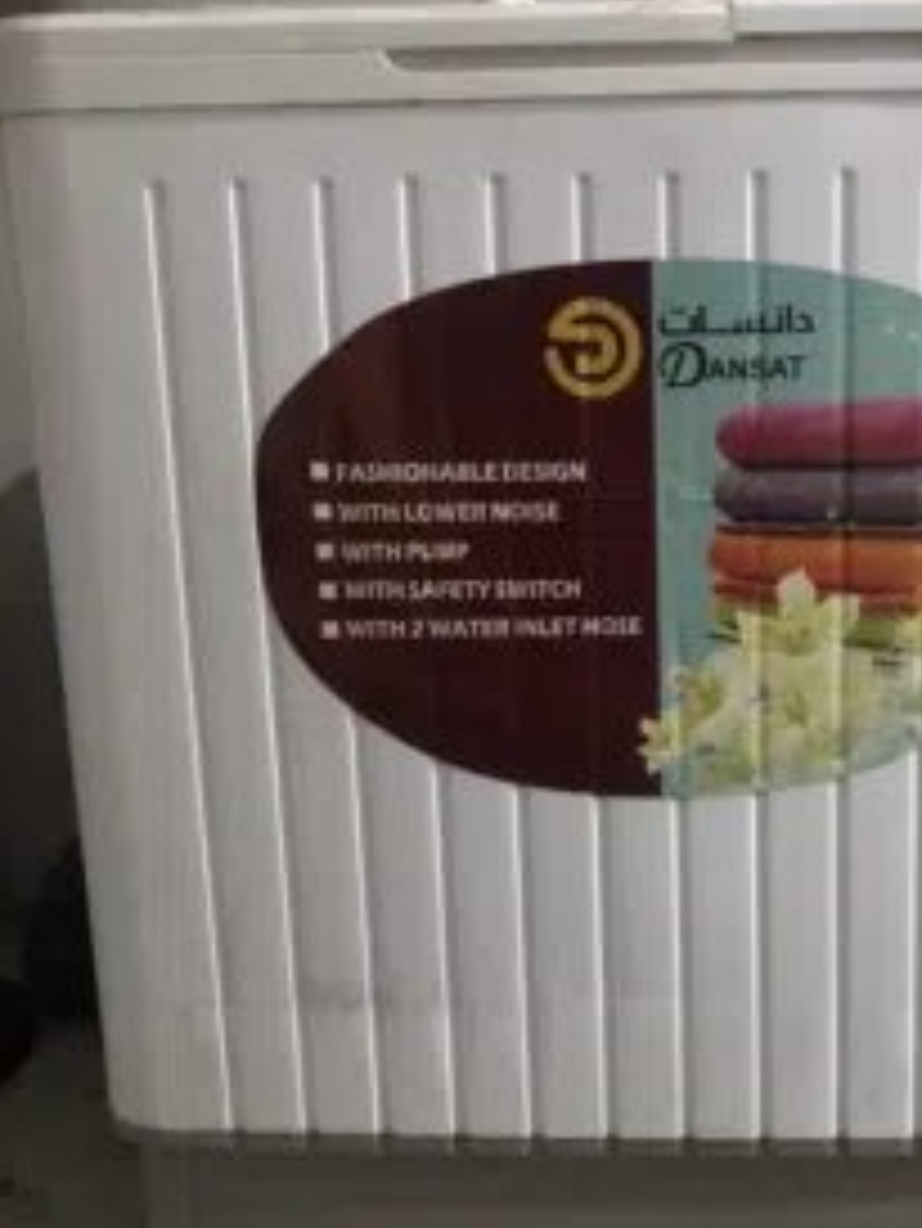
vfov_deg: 45.7
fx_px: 1455
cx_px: 670
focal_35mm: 41
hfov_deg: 34.6
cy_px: 657
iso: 100
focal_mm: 3.99
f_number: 1.8
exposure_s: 1/4
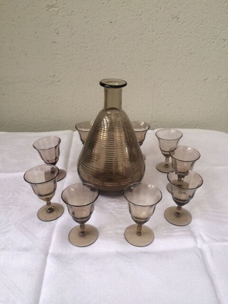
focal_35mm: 29
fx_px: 255
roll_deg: +1.1
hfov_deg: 48.2
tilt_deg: -32.3
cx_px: 114
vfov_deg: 61.7
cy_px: 152
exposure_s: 1/33
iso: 64
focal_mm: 4.15
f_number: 2.2
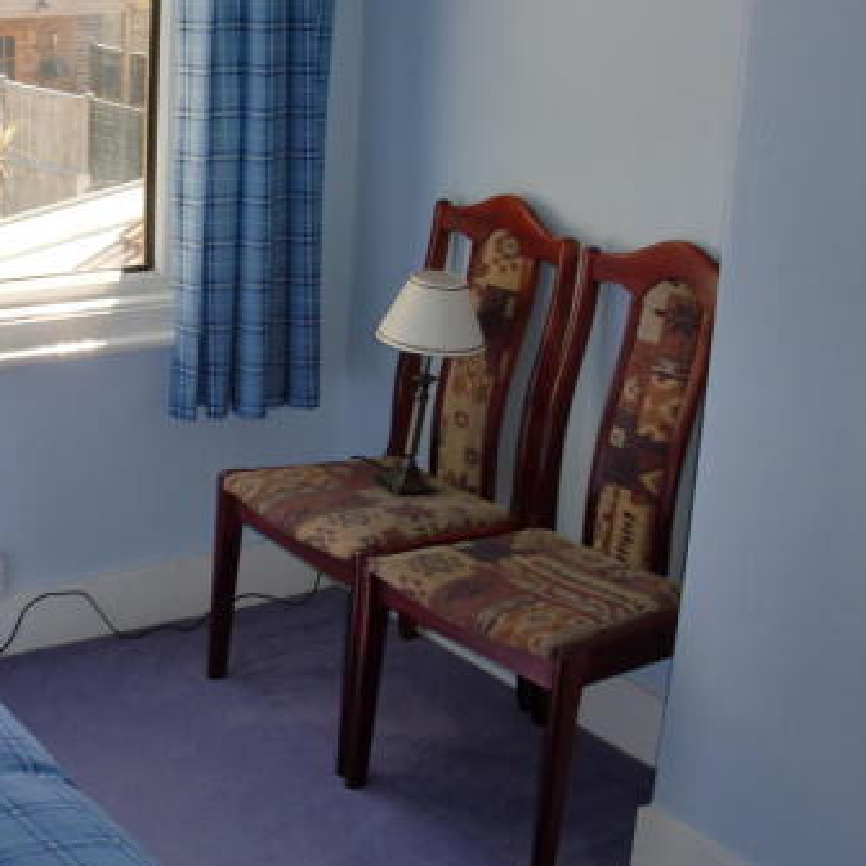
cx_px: 148
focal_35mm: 66
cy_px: 331
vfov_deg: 26.0
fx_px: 1868
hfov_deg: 25.6
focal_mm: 7.6
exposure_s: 1/160
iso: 64
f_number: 3.1
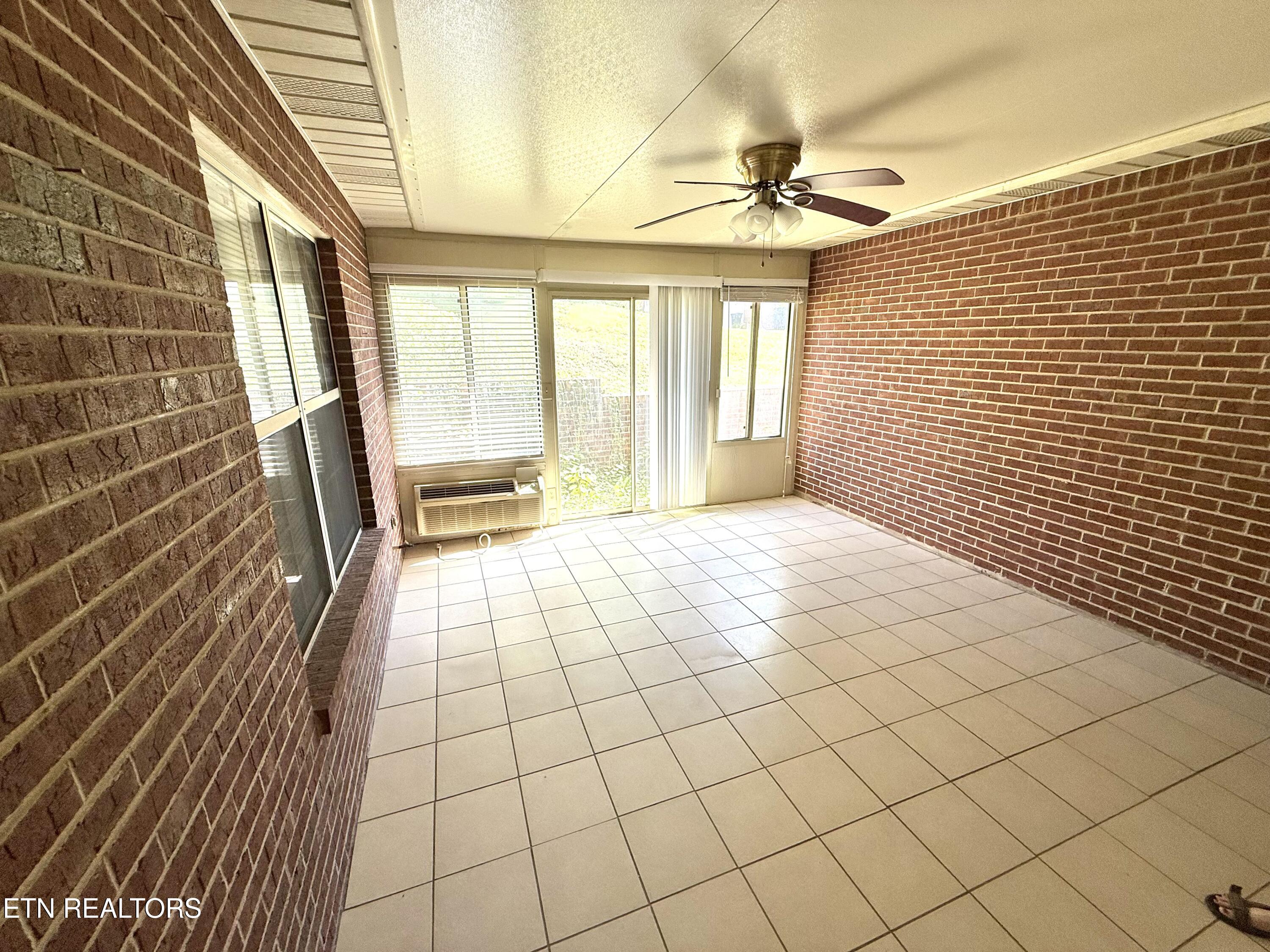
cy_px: 476
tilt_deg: -15.2
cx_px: 635
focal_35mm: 14
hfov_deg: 102.1
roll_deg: +0.3
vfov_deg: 85.7
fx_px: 514
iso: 50
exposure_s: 1/137
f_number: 2.2
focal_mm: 2.22
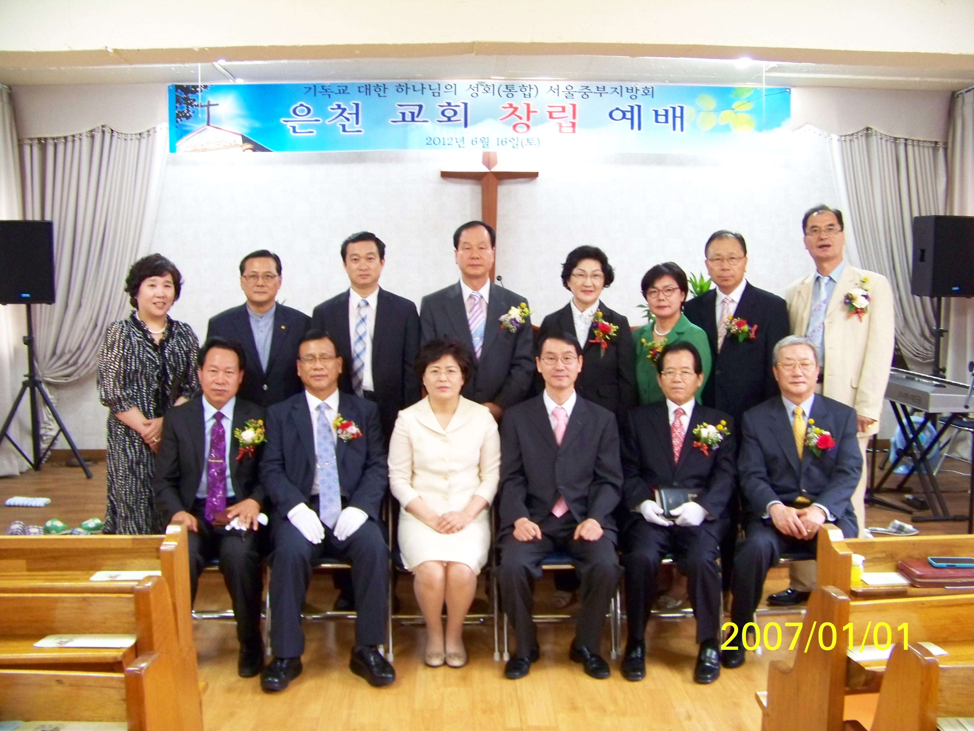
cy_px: 366
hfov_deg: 51.4
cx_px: 487
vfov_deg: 39.7
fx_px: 1013
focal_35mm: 36
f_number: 2.8
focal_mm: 5.85
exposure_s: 1/30
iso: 320
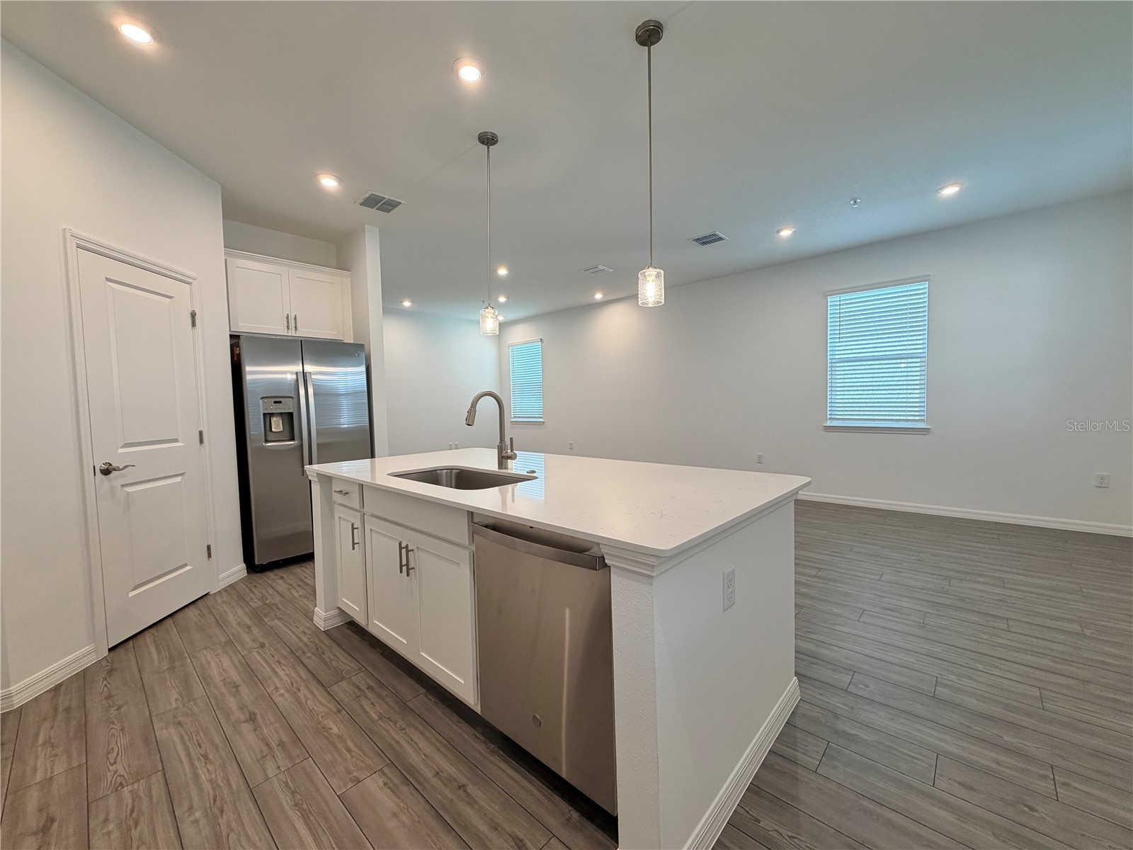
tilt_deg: -3.2
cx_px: 566
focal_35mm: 14
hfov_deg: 102.1
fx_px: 458
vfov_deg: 85.7
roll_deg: +1.3
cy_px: 425
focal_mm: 2.22
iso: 160
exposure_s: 1/120
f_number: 2.2
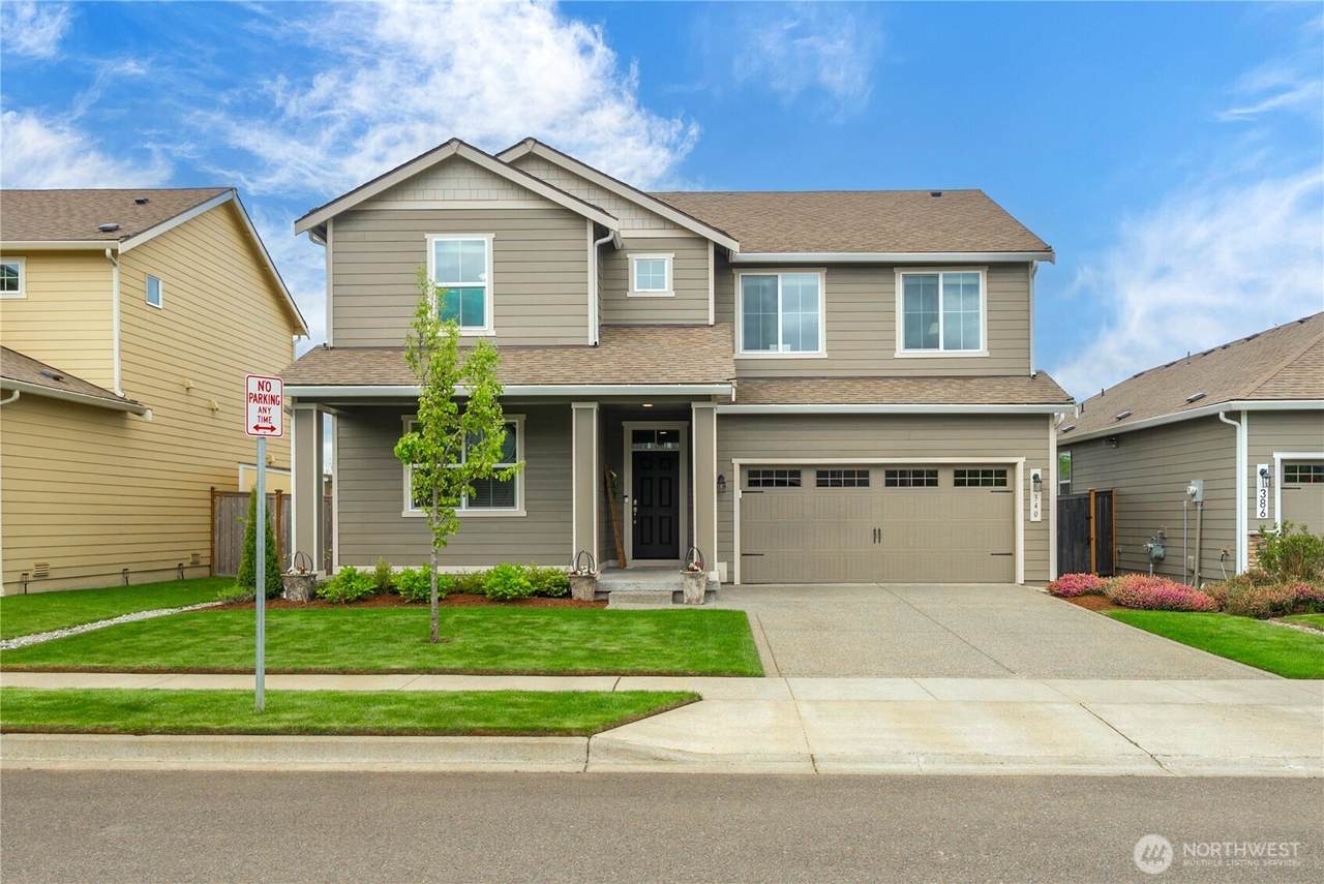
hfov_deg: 86.9
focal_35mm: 19
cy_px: 442
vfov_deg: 64.6
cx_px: 662
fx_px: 699
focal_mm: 19
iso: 80
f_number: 7.1
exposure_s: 1/125
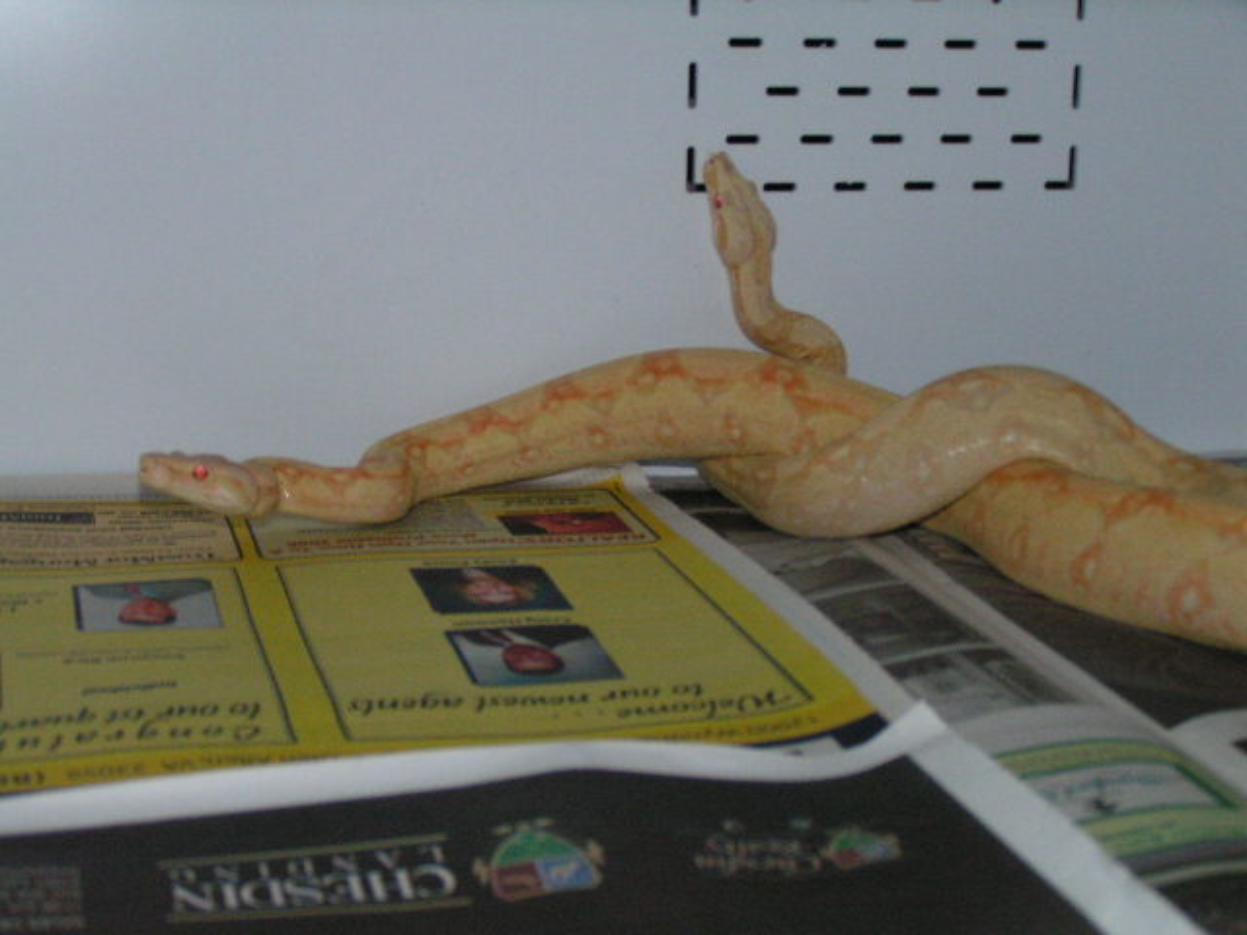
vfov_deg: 21.9
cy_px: 468
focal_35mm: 67
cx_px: 624
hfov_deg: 29.0
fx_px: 2414
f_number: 3.2
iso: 200
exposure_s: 1/80
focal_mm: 11.1
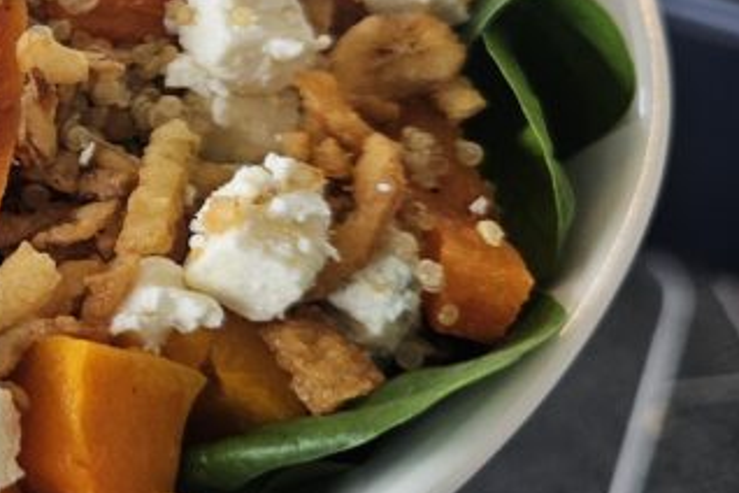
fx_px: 1581
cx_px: -221
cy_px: 26
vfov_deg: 17.4
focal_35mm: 77
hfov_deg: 23.3
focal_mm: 6.3
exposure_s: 1/120
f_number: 1.7
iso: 50
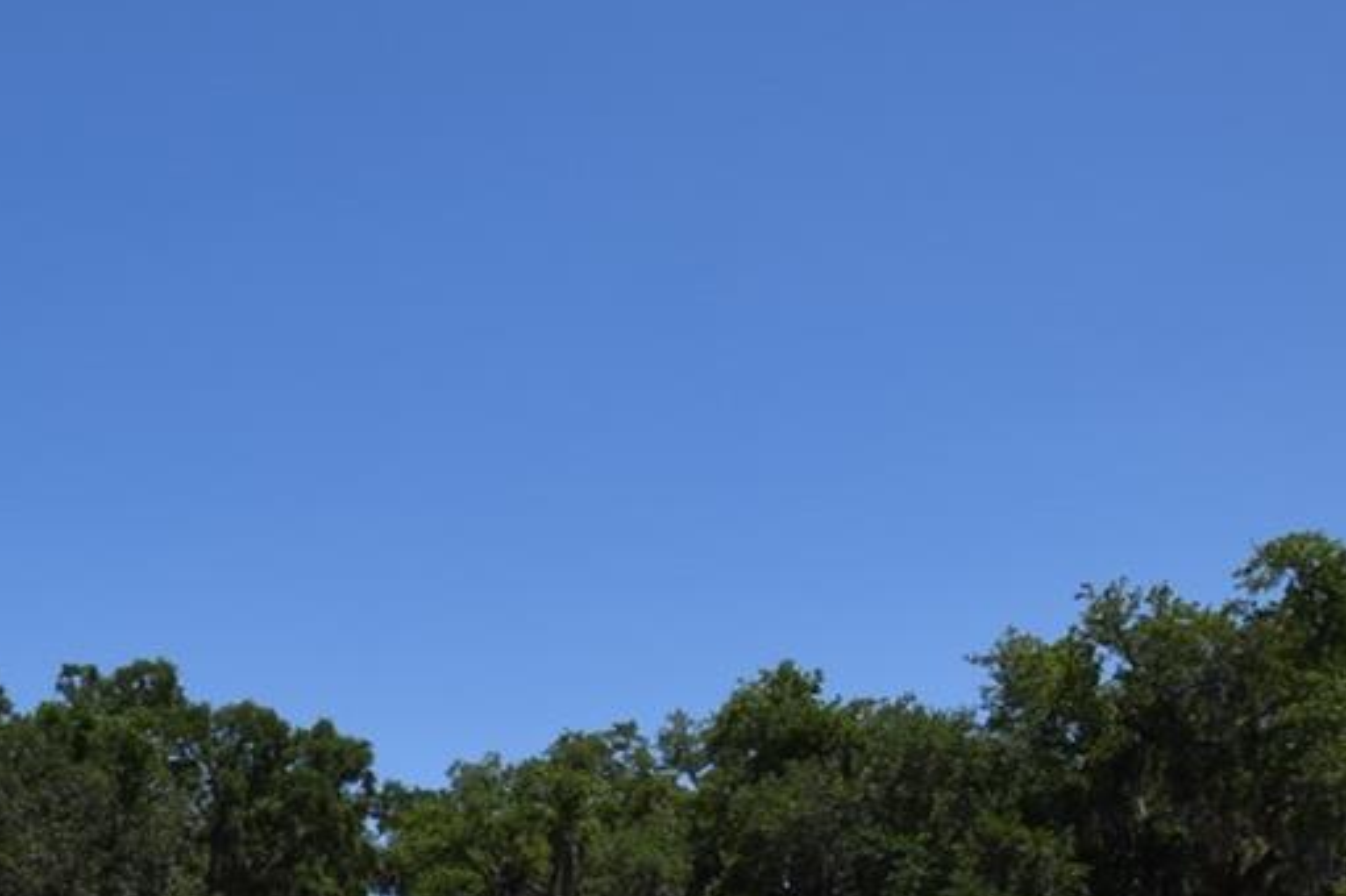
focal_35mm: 47
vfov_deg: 24.5
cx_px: 42
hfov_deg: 38.0
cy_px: 1204
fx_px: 1756
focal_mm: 10
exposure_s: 1/200
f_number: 11
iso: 100
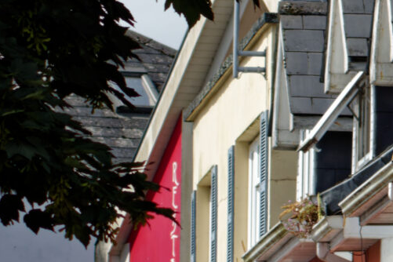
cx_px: 765
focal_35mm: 536
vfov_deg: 2.6
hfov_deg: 3.8
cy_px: -9
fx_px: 5851
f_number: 8
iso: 280
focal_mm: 70
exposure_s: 1/1000
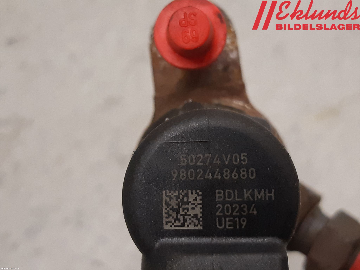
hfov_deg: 67.3
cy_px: 135
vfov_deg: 53.1
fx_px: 270
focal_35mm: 26
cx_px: 180
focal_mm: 3.93
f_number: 1.7
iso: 160
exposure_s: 1/50
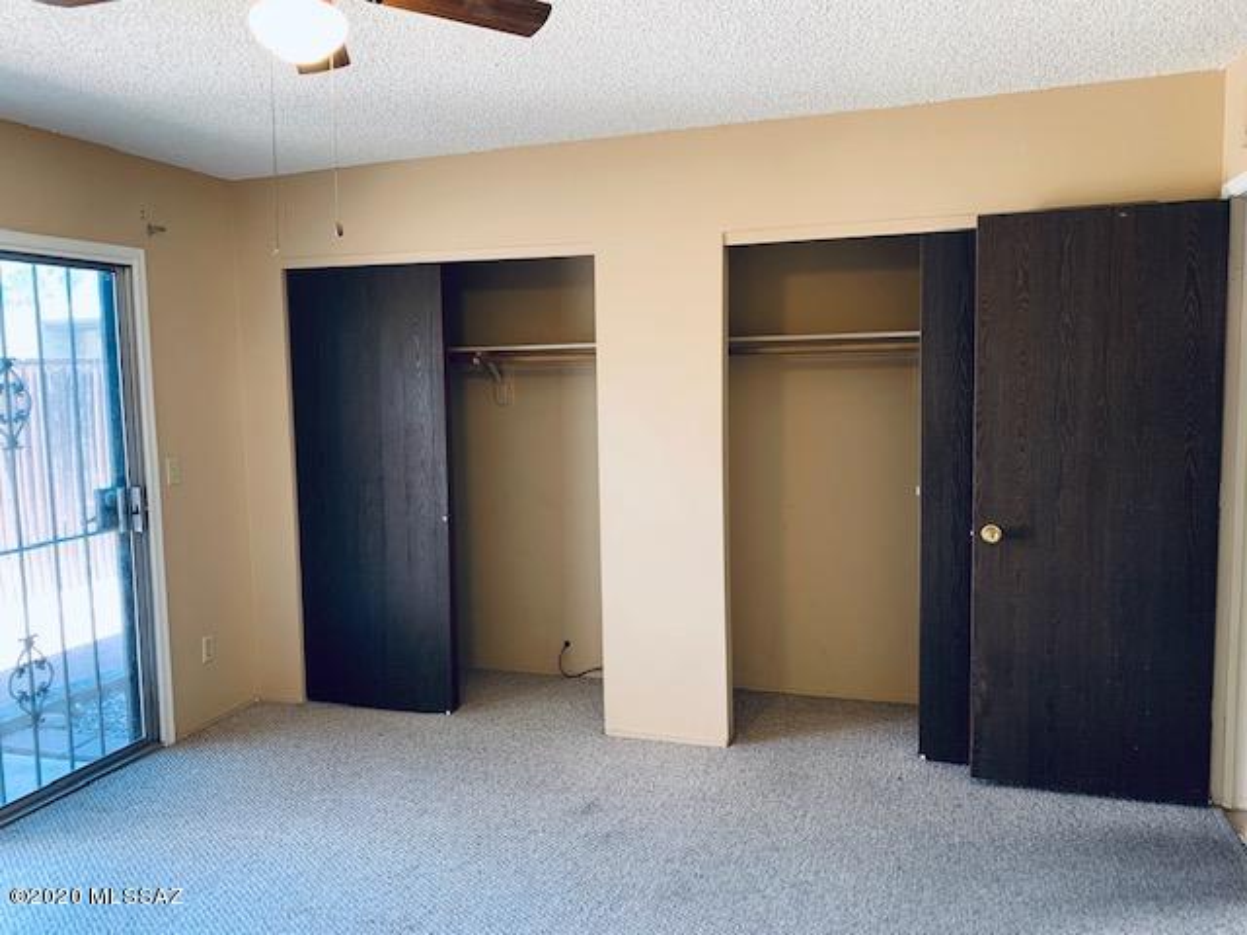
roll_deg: +1.1
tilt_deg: -6.4
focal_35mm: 26
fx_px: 937
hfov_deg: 67.3
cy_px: 468
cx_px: 624
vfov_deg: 53.1
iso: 200
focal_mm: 4.25
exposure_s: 1/60
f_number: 1.8
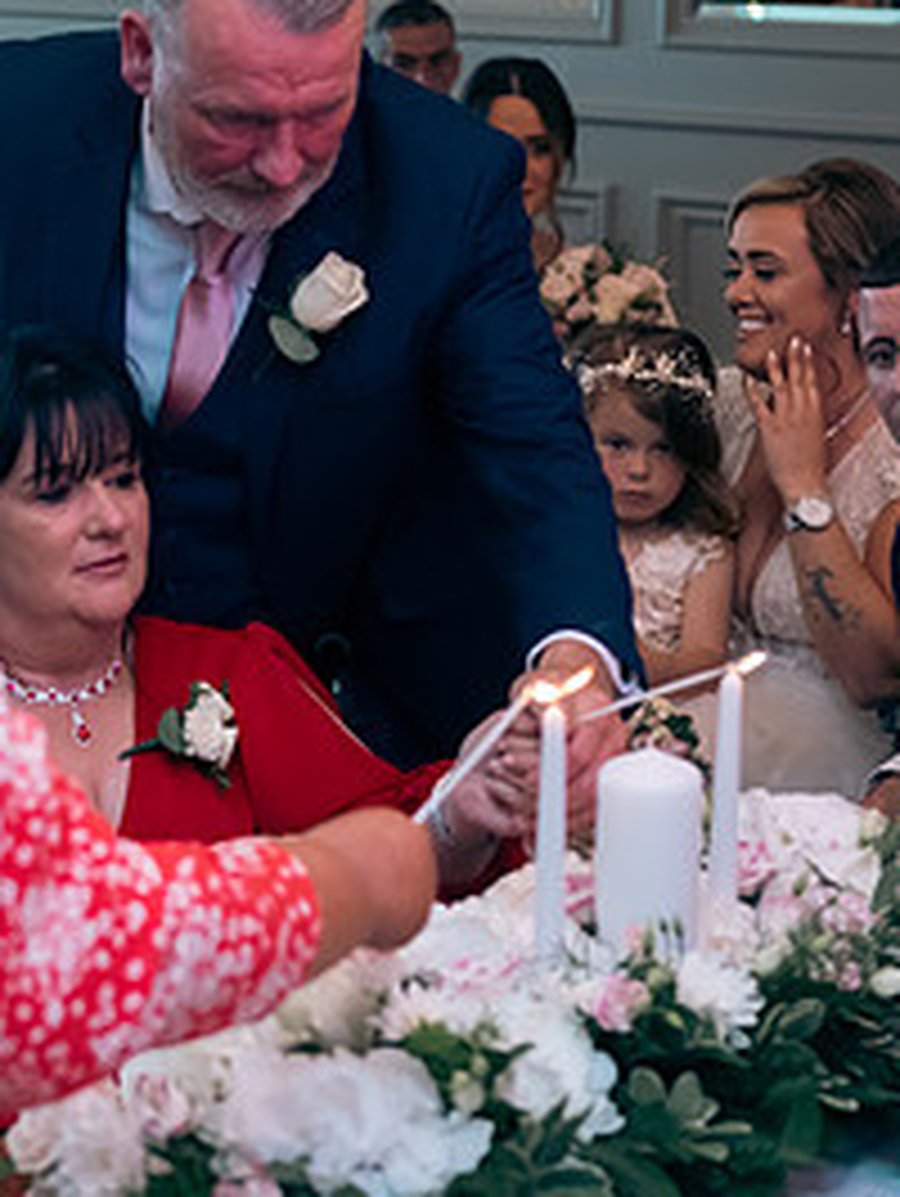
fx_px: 3773
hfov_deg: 13.5
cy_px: 506
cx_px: 76
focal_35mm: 109
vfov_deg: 18.0
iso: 640
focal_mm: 52
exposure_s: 1/160
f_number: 3.5
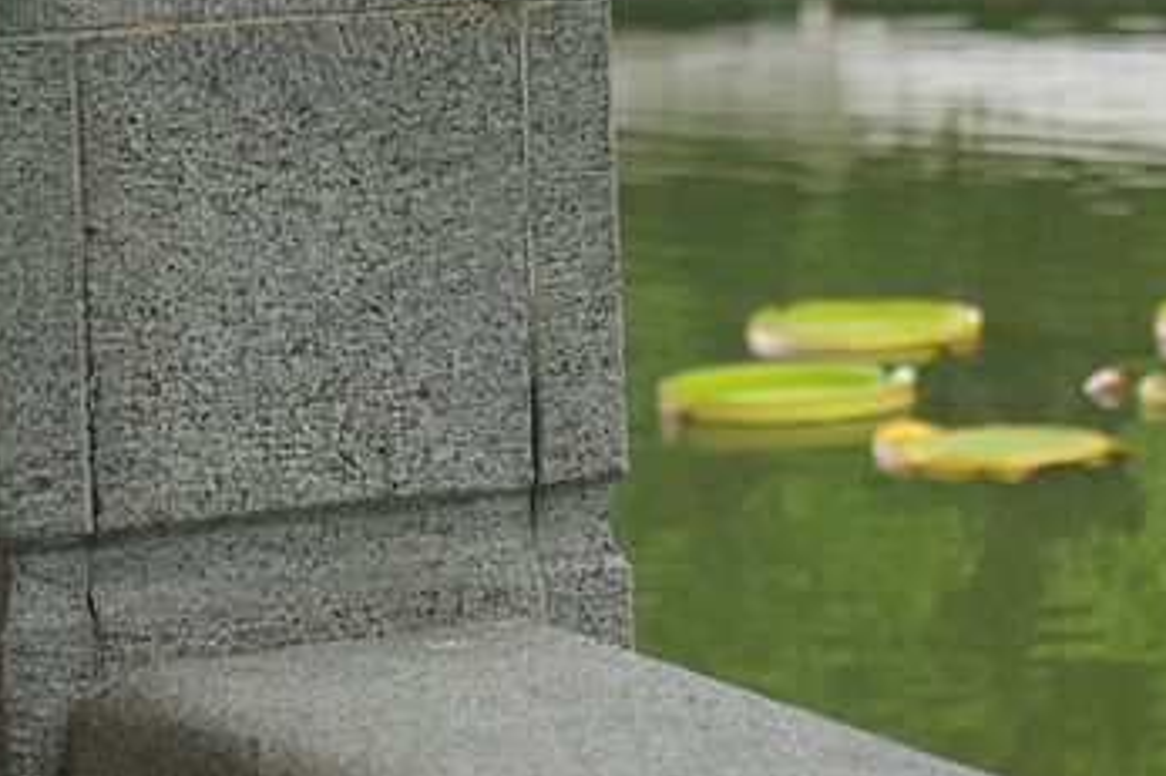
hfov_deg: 12.4
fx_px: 5374
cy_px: -126
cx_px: 554
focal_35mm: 166
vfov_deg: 8.2
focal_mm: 30
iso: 1600
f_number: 4.5
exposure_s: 1/30
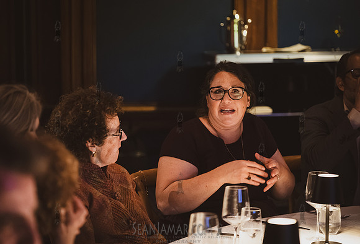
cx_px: 169
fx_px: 1094
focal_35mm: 109
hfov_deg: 18.7
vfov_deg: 12.8
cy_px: 122
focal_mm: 100
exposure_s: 1/160
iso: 12800
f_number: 2.8
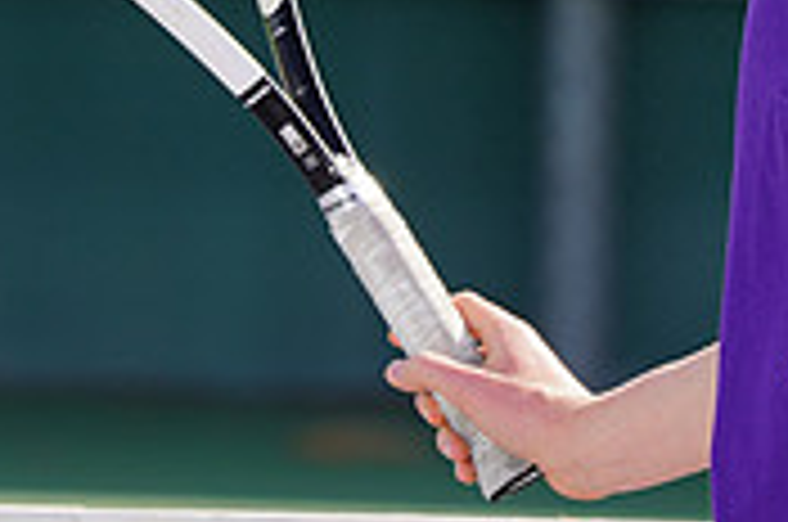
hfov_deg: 2.2
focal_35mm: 937
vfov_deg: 1.5
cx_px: 671
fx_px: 20472
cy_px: -254
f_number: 8
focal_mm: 282
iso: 100
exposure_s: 1/250
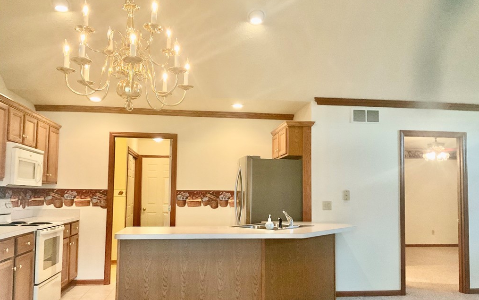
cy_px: 170
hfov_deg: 61.2
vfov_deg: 40.5
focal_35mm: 31
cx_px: 239
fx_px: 405
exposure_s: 1/60
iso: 200
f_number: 1.8
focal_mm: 3
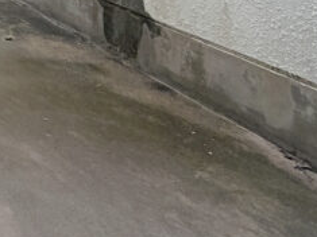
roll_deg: +0.4
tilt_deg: -0.9
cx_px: -196
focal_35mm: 61
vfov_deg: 20.7
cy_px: -112
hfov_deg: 23.2
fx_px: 558
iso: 160
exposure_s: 1/121
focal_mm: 2.22
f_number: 2.2
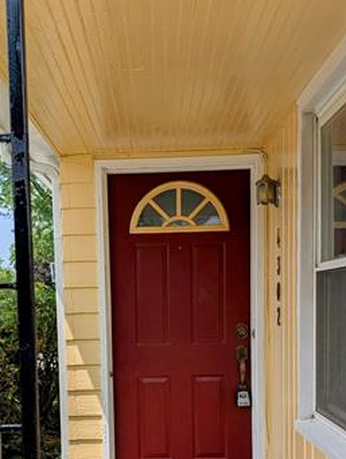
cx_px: 129
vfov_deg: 34.4
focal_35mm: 54
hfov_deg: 27.0
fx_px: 717
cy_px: 370
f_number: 1.68
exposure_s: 1/892
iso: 18
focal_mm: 6.9
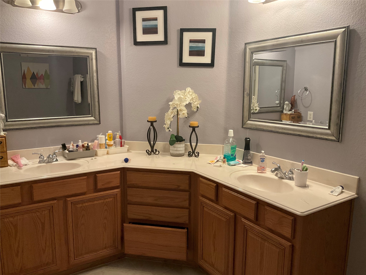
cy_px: 138
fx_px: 307
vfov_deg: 48.2
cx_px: 183
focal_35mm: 29
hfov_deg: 61.7
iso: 200
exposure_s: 1/60
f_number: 1.8
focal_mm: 3
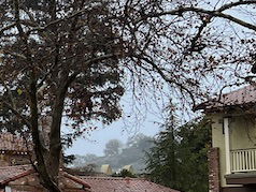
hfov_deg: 13.4
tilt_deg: +6.4
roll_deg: -0.1
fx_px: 970
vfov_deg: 11.3
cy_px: 133
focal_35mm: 131
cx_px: -216
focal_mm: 5.7
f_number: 1.5
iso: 40
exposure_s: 1/163
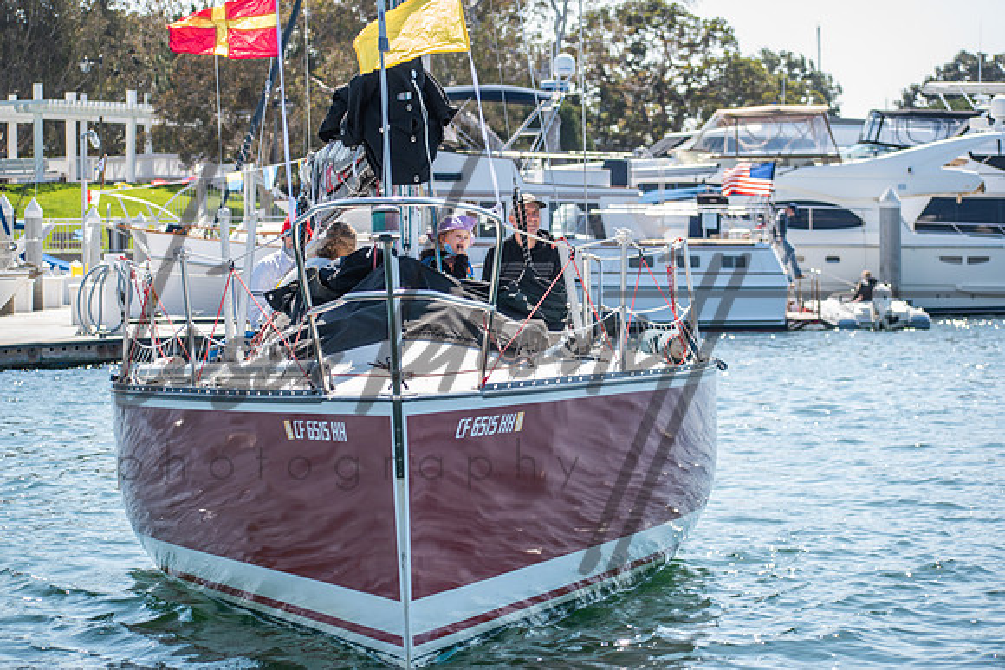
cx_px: 502
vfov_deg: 11.7
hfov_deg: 17.5
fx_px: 3267
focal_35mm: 117
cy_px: 335
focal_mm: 78
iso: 100
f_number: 5.6
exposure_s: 1/250
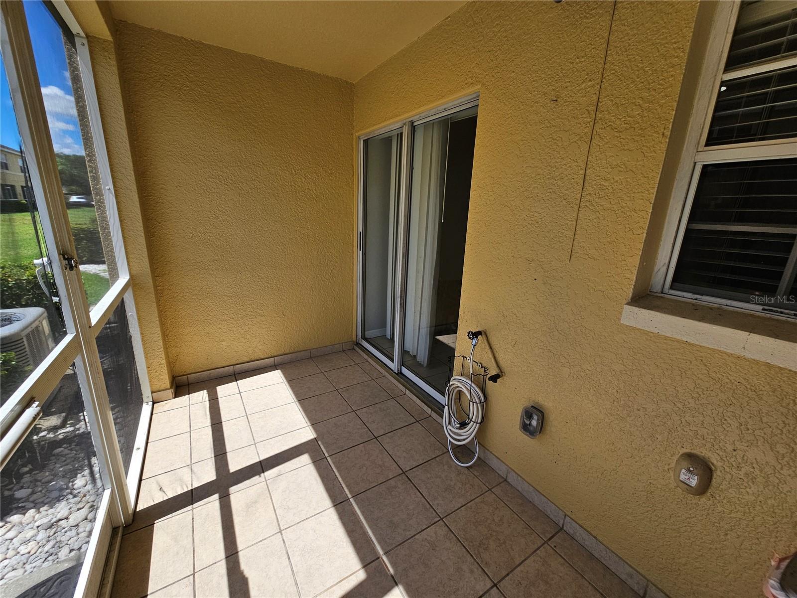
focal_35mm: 13
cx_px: 398
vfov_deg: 89.9
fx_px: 299
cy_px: 299
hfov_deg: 106.2
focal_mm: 2.2
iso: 50
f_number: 2.2
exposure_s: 1/912
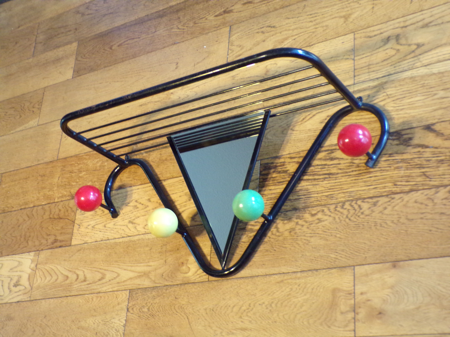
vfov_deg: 29.7
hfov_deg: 38.9
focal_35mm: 49
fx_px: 637
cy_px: 168
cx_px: 225
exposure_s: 1/8
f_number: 3.5
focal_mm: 8.7
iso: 400
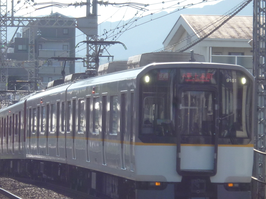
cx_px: 99
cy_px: 129
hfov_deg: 7.3
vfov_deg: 5.5
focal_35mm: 270
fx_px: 2075
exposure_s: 1/125
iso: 100
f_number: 6.5
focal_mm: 20
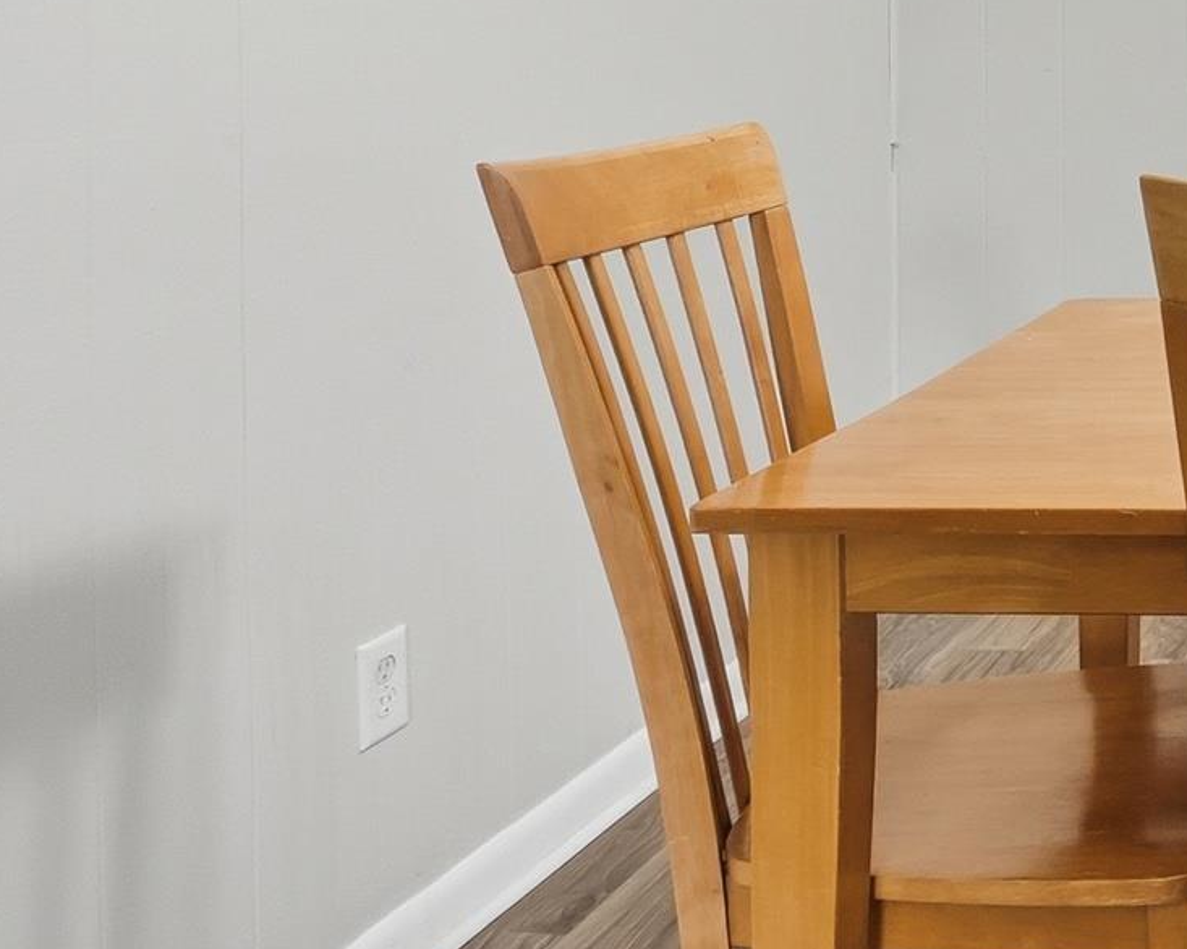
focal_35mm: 48
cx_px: 1524
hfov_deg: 30.8
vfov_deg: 29.8
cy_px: 57
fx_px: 1686
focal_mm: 10.5
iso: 100
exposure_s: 1/125
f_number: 4
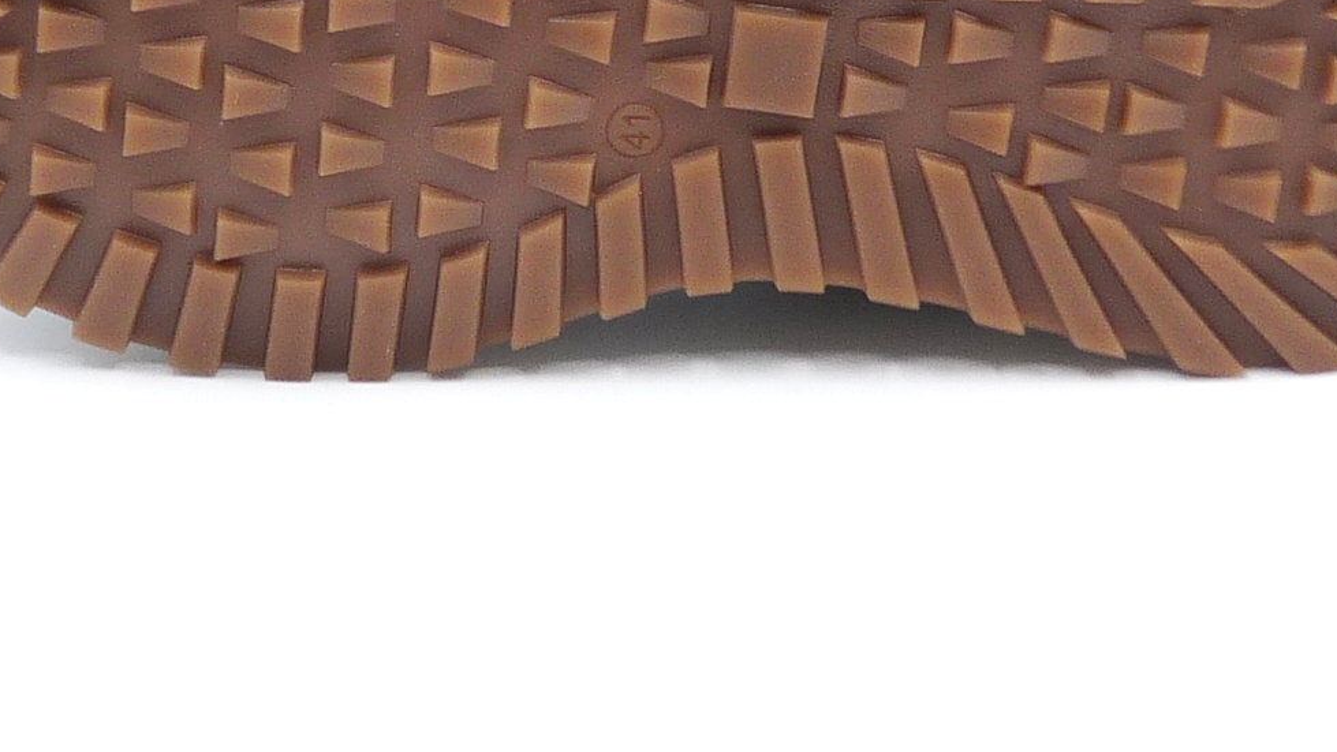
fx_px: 3156
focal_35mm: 89
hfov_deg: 23.9
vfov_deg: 13.5
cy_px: 42
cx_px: 677
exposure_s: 1/160
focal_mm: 4.9
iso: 100
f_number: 4
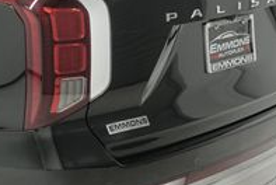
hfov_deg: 17.8
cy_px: 44
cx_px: -87
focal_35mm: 107
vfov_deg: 12.8
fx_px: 822
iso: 1250
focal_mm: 22
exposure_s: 1/200
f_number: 5.6
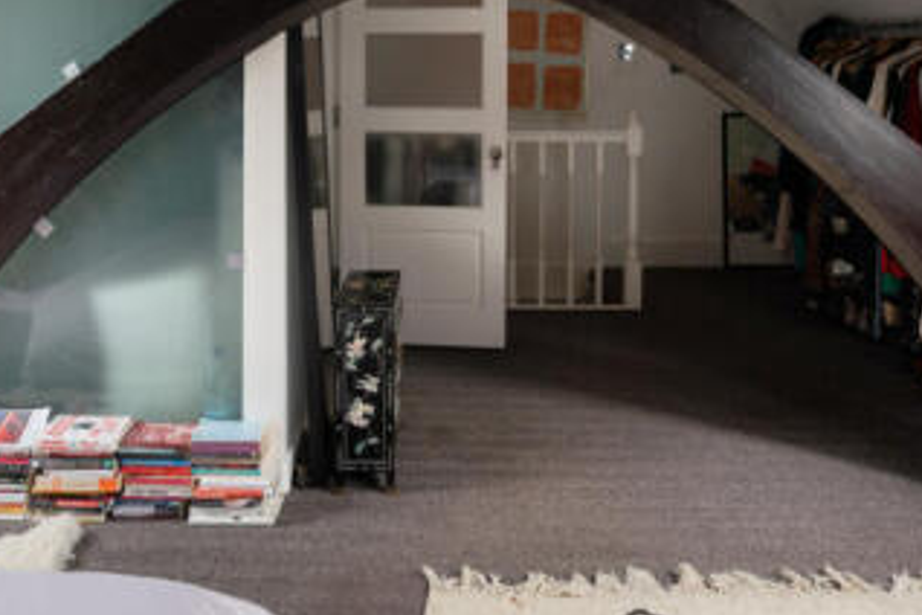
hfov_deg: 57.1
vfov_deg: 38.0
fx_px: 845
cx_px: 422
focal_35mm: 33
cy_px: 94
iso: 400
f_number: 9
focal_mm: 16
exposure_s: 1/2.5
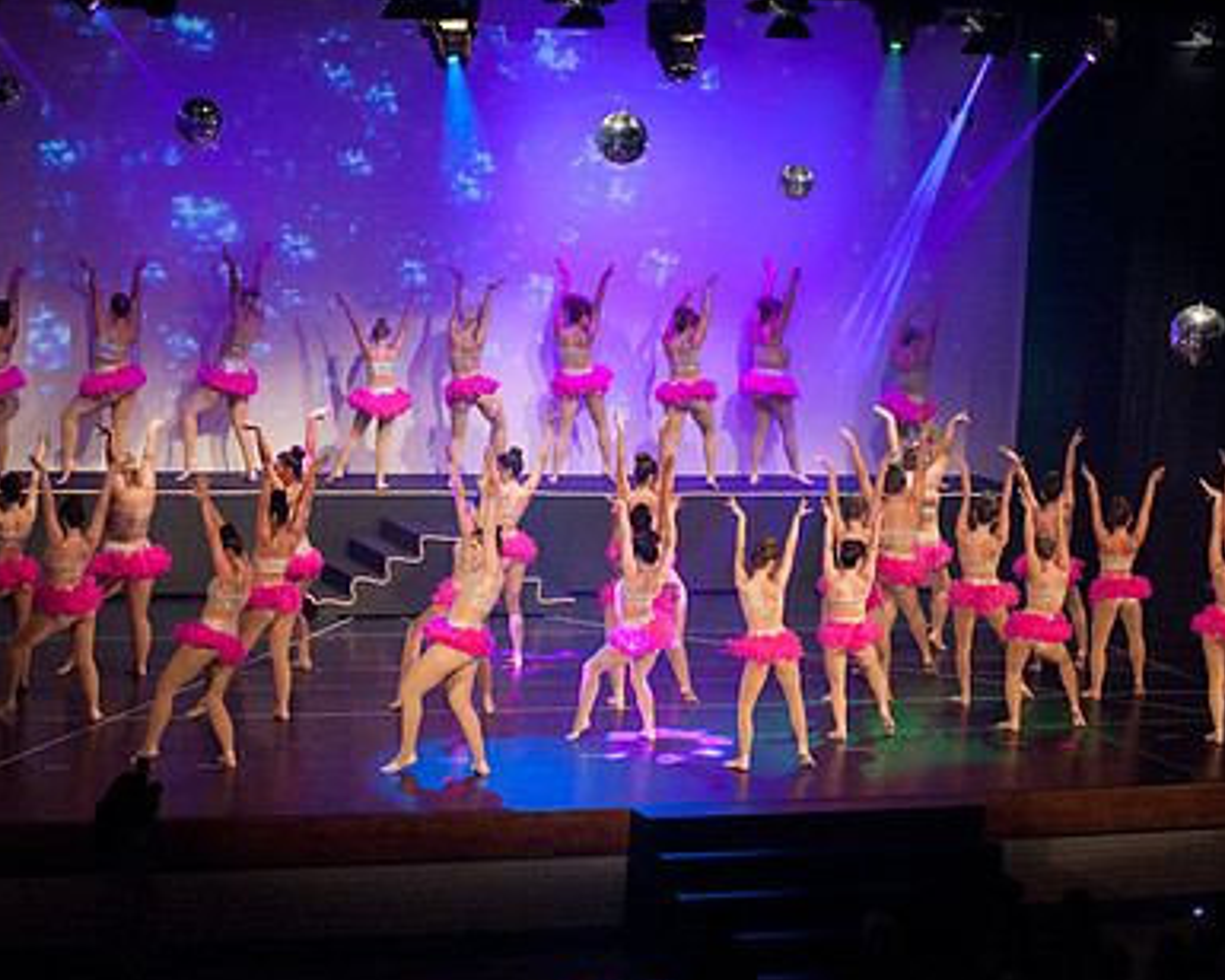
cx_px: 509
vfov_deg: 15.5
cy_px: 398
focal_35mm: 99
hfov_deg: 19.4
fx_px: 3589
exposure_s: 1/200
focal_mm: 70
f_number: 4
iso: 3200
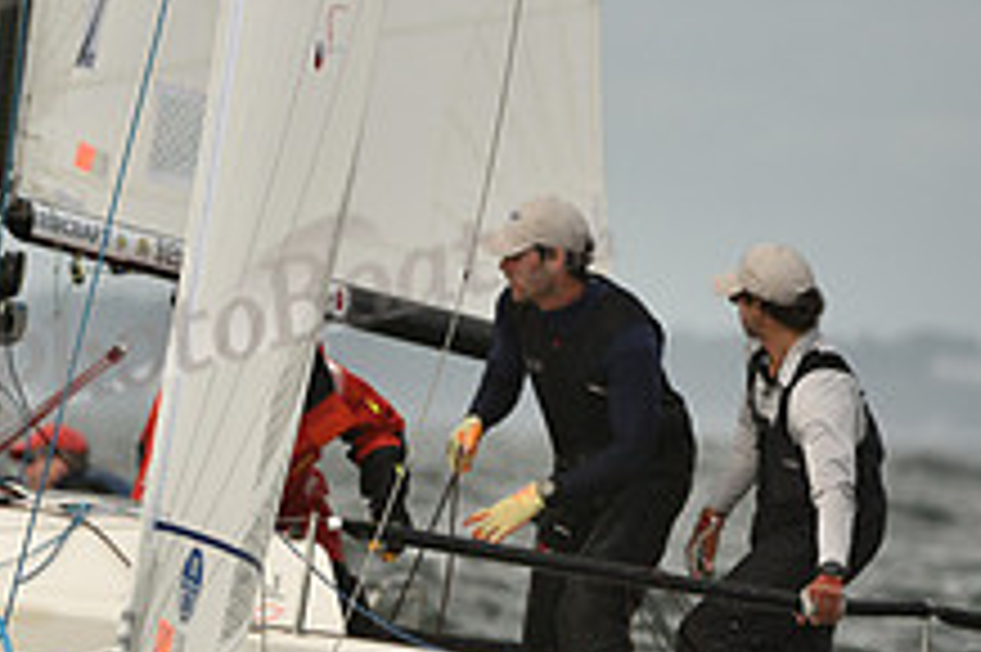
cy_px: 605
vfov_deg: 1.6
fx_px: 23934
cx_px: -248
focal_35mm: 879
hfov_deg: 2.3
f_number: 6.3
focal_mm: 330
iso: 320
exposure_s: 1/1600
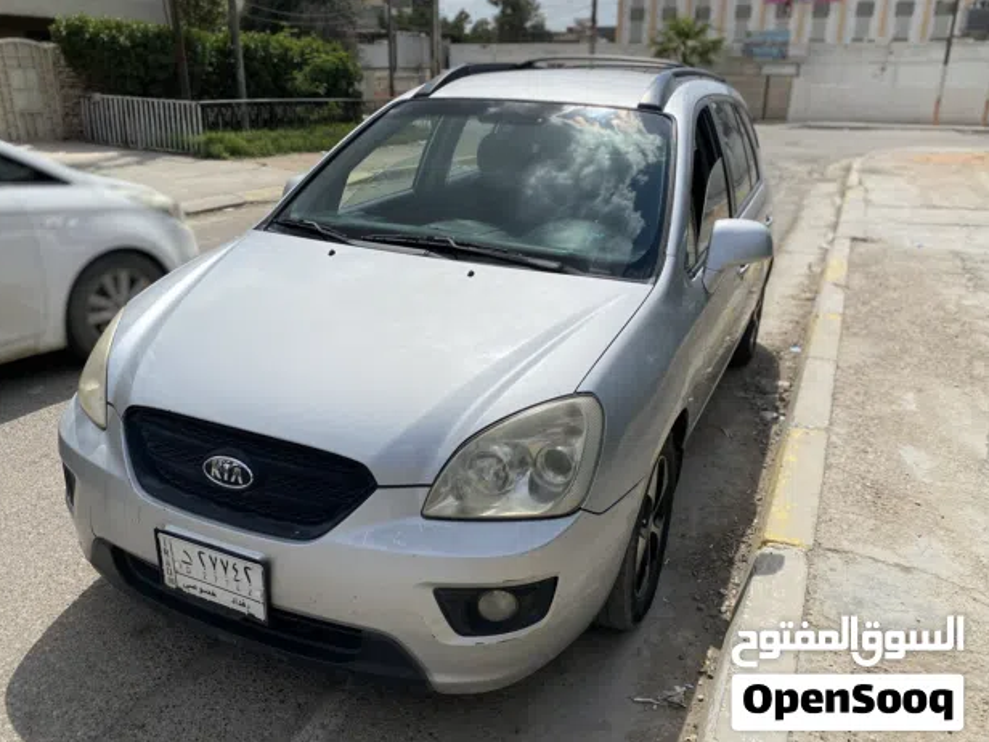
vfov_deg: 51.3
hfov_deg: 65.3
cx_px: 490
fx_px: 771
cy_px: 384
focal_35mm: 27
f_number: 1.8
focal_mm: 4.25
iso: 32
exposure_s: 1/8850
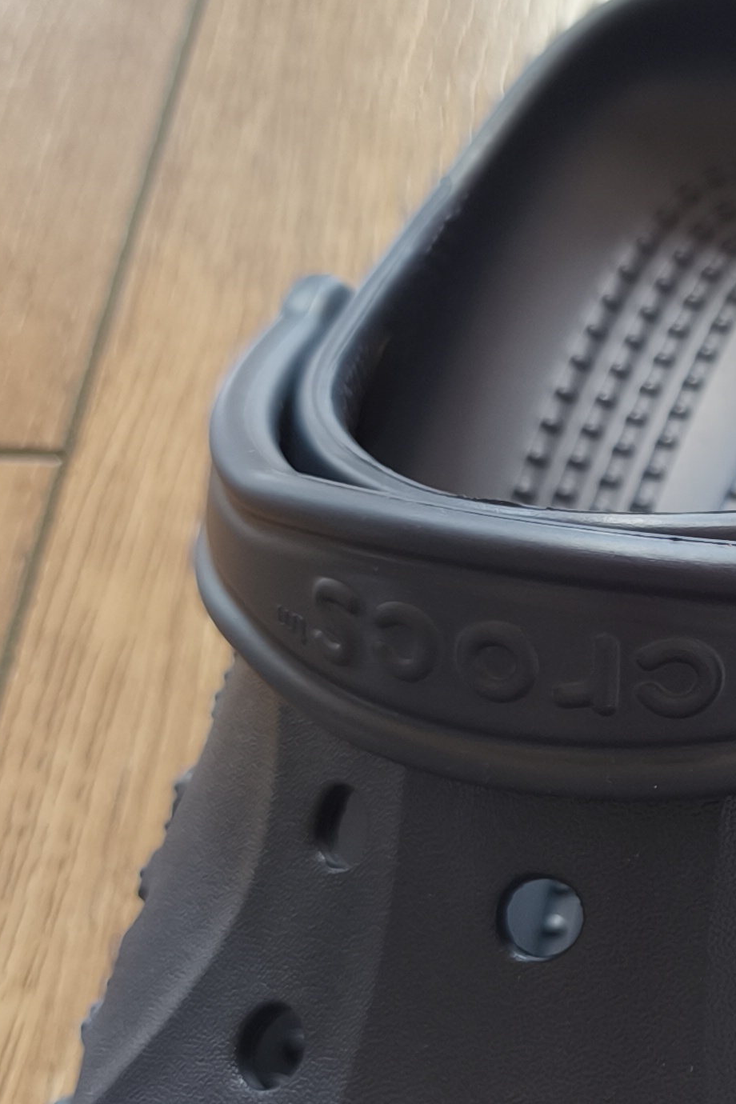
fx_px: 2177
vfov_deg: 28.1
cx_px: 1115
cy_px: 790
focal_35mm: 71
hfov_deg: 17.2
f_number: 1.6
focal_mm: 5.84
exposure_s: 1/100
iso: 160
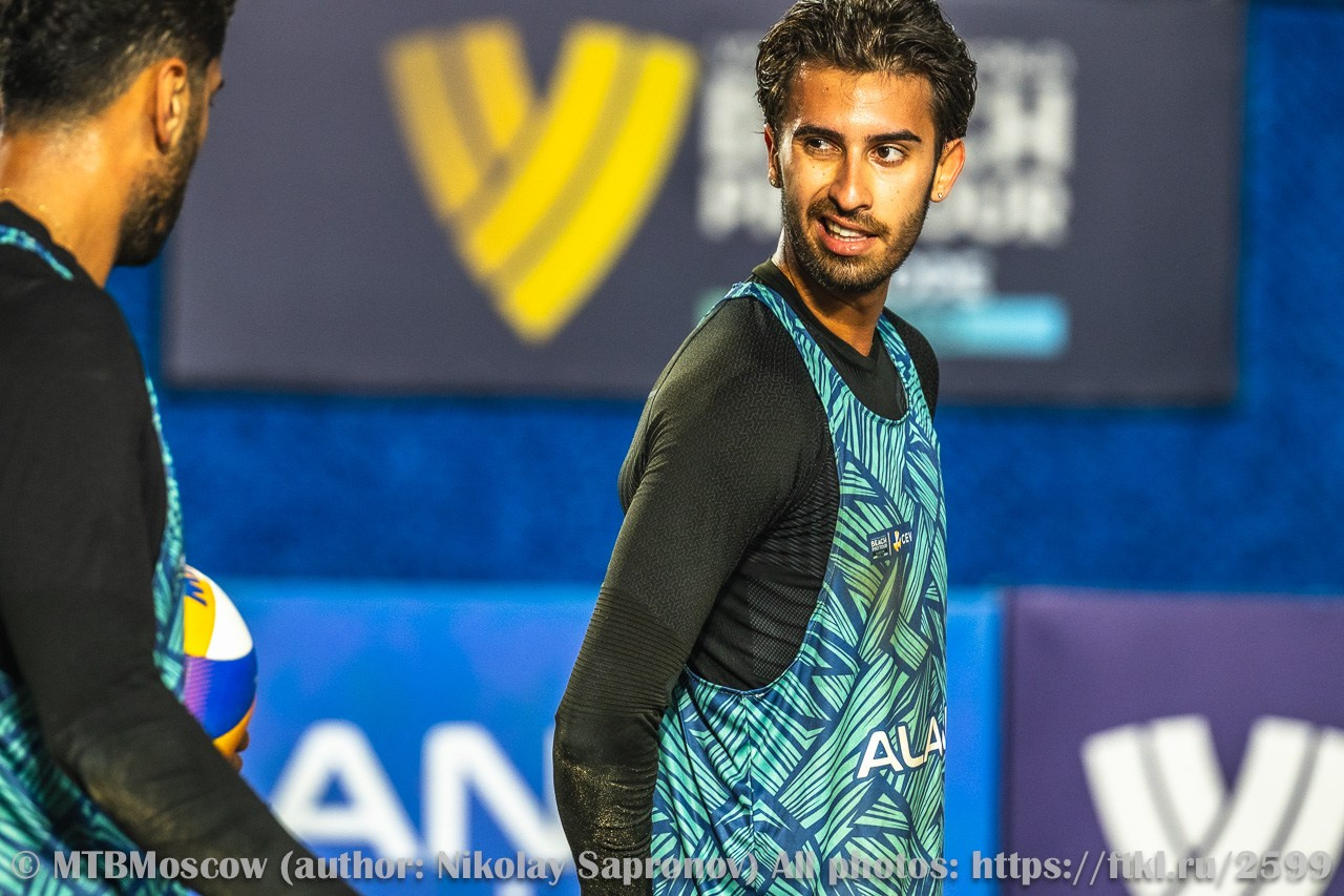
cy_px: 448
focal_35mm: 300
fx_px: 11198
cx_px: 672
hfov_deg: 6.9
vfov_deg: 4.6
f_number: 3.5
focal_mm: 200
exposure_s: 1/1000
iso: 1000
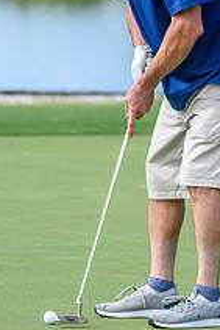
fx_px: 5710
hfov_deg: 2.2
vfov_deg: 3.3
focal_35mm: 624
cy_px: 122
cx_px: 105
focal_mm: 195
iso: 400
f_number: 5.3
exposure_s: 1/1600
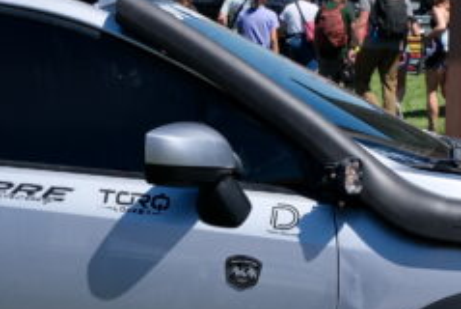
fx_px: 1756
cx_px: 75
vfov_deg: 10.0
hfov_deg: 14.8
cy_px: 161
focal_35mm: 137
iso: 320
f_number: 5.6
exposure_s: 1/1100
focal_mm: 21.2
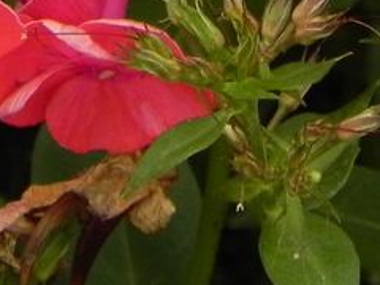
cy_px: -238
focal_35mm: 1295
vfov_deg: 1.1
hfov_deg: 1.5
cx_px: 17
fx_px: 14216
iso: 160
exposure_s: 1/320
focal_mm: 51.8
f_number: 5
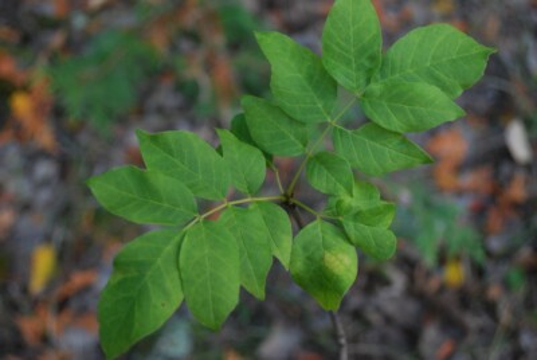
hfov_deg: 41.1
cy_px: 180
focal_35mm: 48
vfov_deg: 28.2
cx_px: 268
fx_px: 717
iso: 320
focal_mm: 32
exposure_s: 1/60
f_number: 4.8
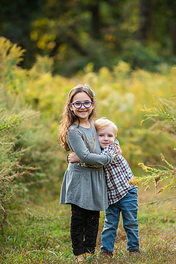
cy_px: 141
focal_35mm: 215
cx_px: 94
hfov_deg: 6.4
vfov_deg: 9.6
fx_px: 1578
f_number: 3.5
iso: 500
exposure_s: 1/500
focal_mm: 200
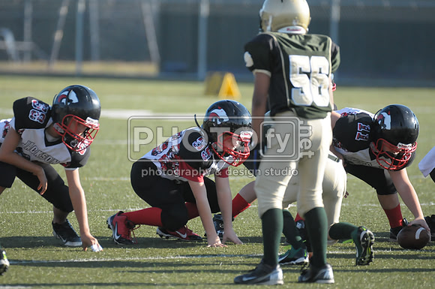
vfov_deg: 2.8
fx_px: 5973
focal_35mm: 495
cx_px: 218
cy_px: 144
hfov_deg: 4.2
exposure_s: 1/4000
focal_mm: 330
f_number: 4
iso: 1600
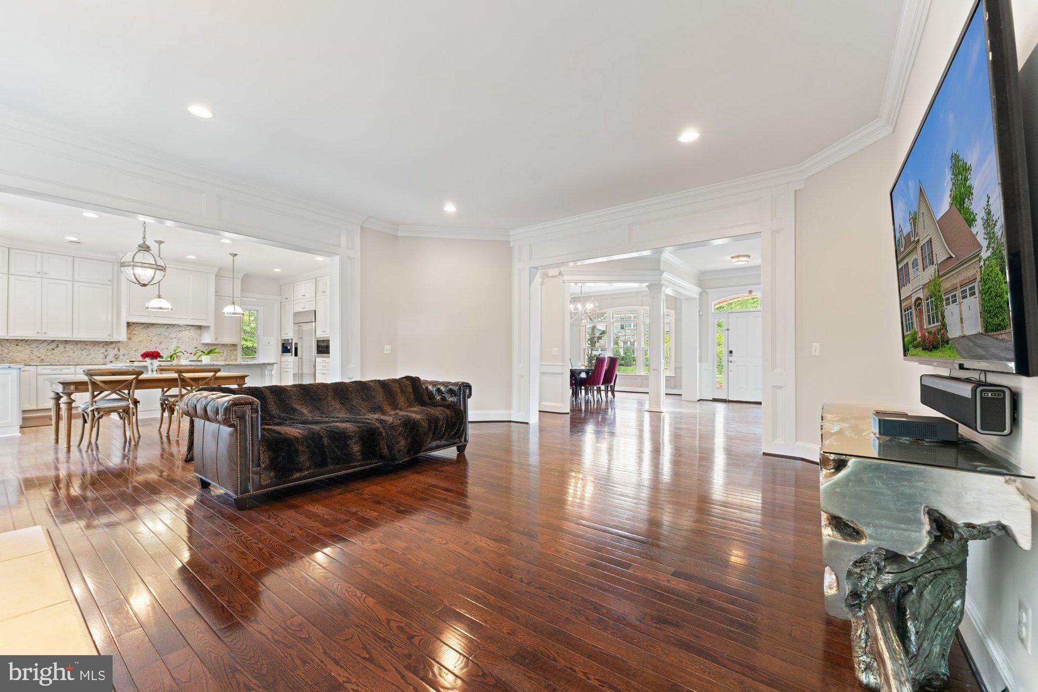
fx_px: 404
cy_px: 346
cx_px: 519
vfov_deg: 81.2
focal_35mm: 14
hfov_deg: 104.2
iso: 640
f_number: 8
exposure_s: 1/3
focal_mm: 14
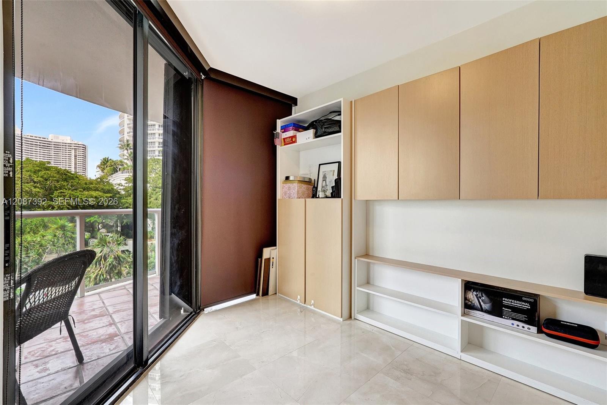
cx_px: 304
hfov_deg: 95.0
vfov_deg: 72.1
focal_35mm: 16
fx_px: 278
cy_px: 202
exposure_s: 1/13
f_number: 13
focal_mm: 16.5
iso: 640
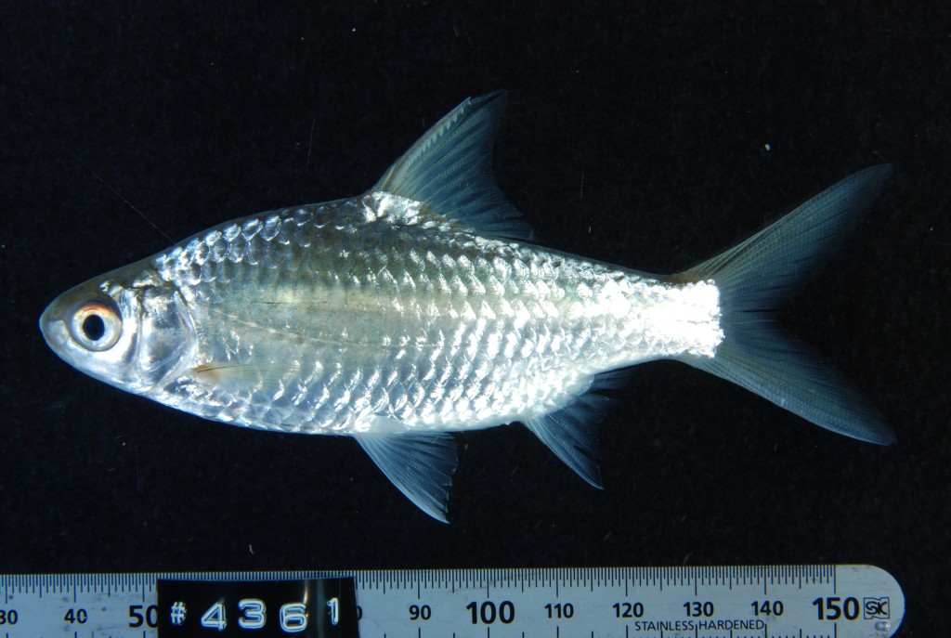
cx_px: 476
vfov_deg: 18.3
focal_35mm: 75
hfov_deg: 26.9
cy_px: 319
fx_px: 1985
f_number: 25
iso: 250
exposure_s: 1/1.6
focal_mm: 50
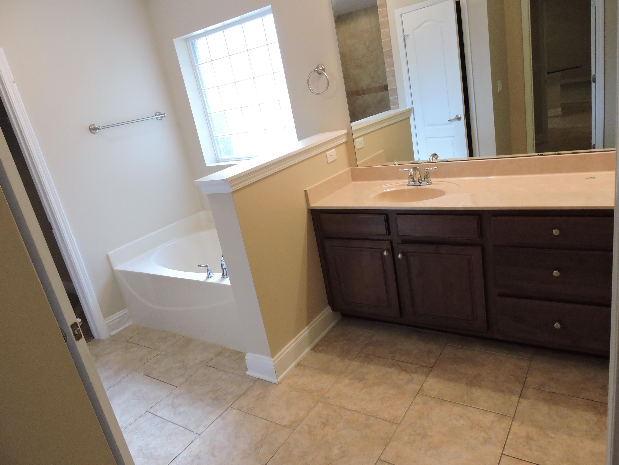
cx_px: 310
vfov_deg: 56.8
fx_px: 429
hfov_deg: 71.6
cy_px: 232
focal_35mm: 24
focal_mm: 4.3
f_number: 3.3
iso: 360
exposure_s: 1/30
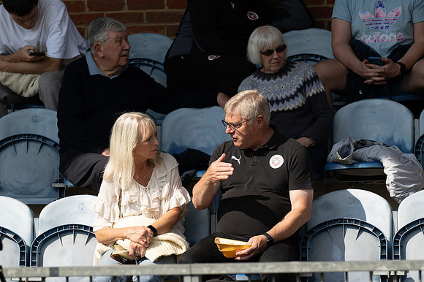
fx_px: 3531
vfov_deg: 4.6
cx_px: 212
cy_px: 141
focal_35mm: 300
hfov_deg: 6.9
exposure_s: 1/2000
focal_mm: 200
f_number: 4
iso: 200
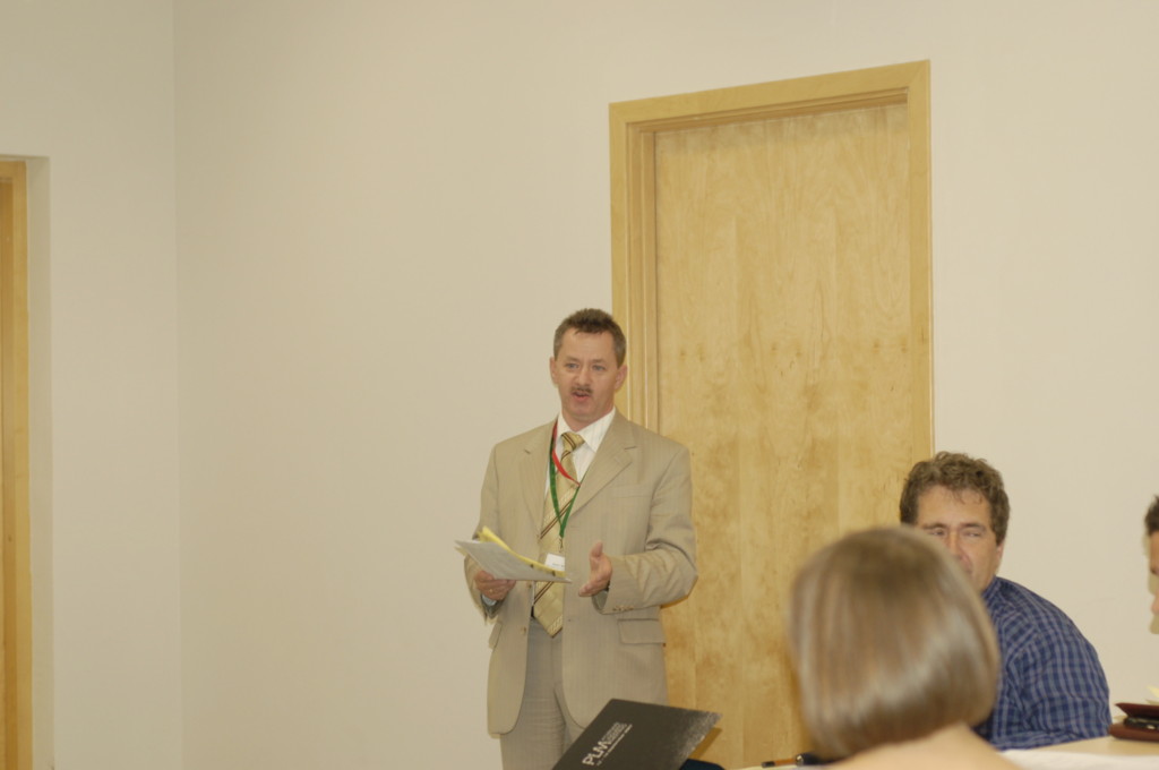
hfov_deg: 27.0
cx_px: 580
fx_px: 2411
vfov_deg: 18.1
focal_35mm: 75
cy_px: 385
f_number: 2.8
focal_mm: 50
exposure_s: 1/160
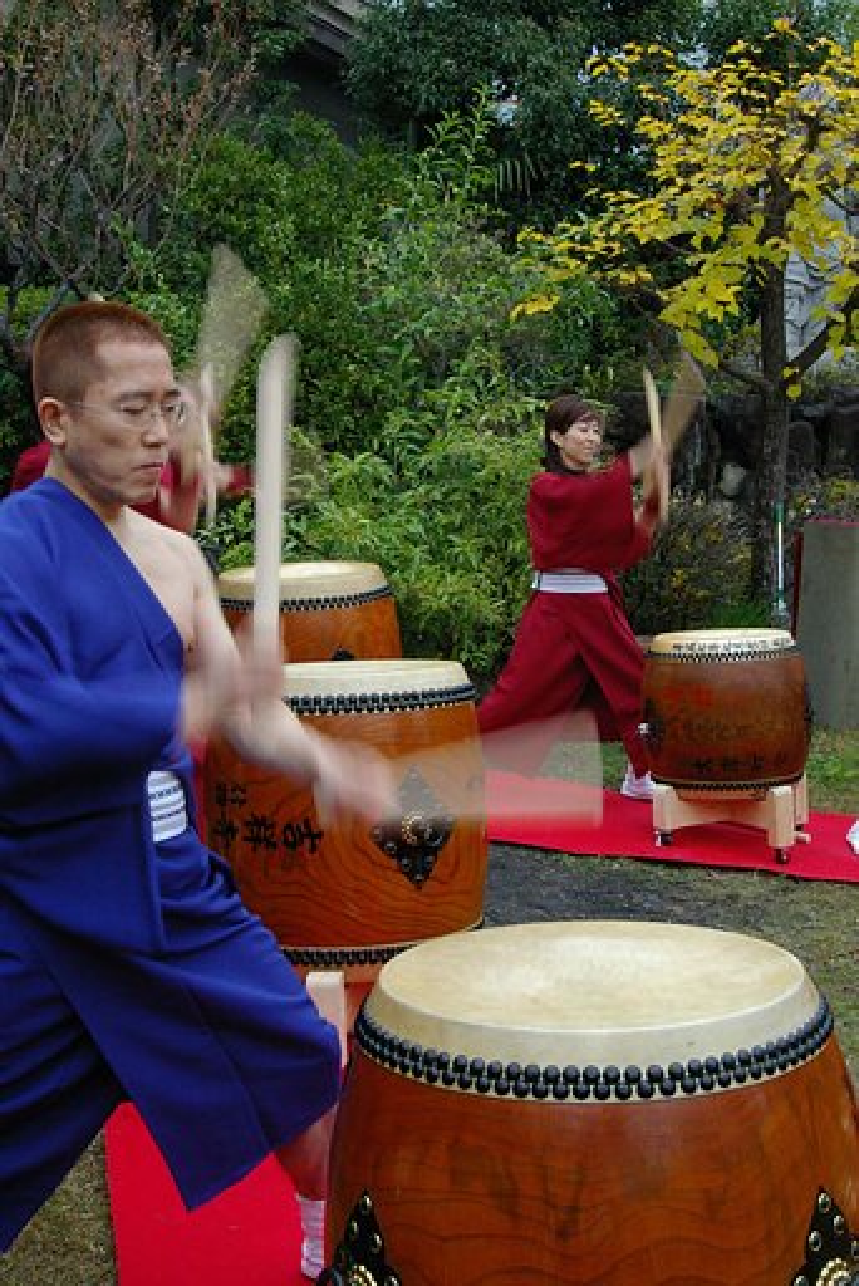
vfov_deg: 46.4
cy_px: 643
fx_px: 1501
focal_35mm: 42
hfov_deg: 31.9
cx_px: 430
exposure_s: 1/20
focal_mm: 28
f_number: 19
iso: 800
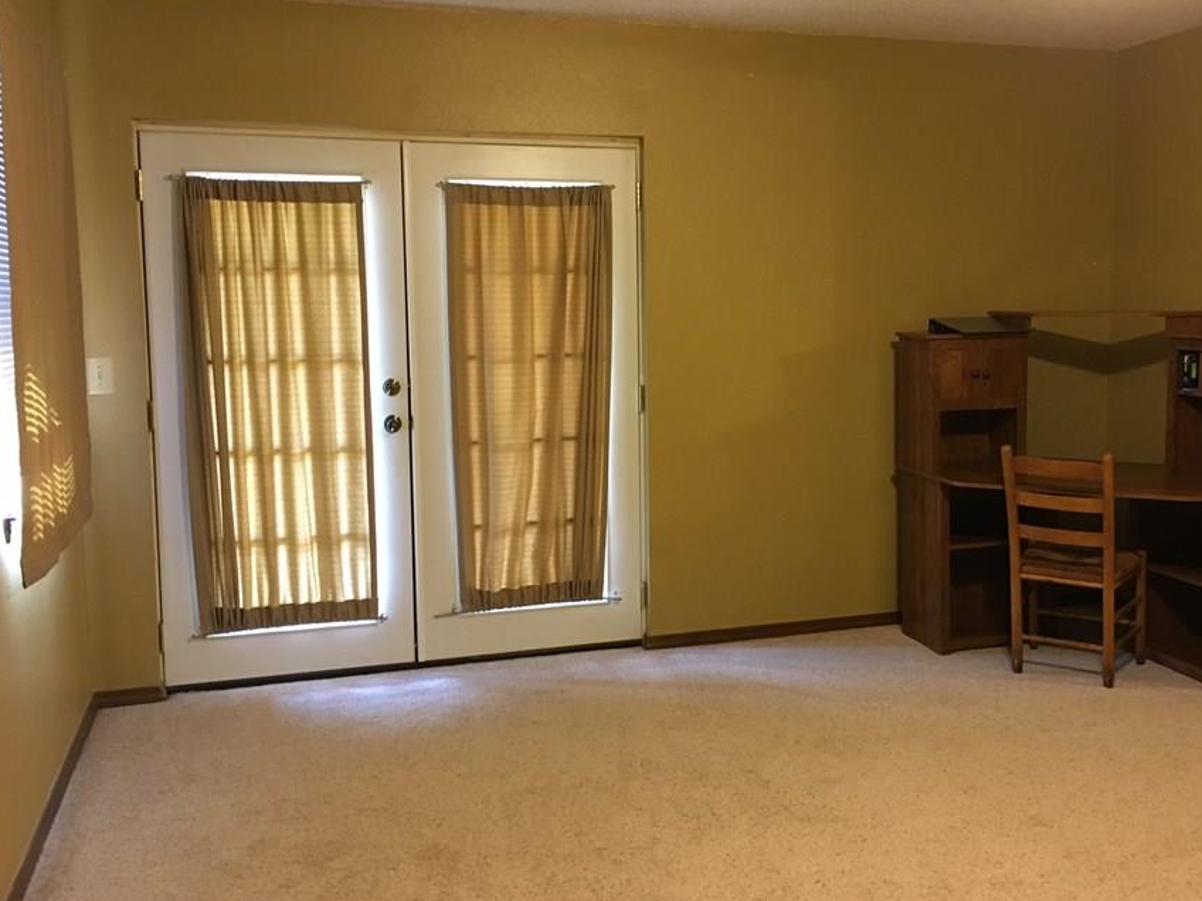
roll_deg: -0.2
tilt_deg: -6.1
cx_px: 687
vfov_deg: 40.7
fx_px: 1215
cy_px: 421
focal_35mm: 35
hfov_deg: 52.4
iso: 200
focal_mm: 4.15
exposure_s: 1/24
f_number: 2.2
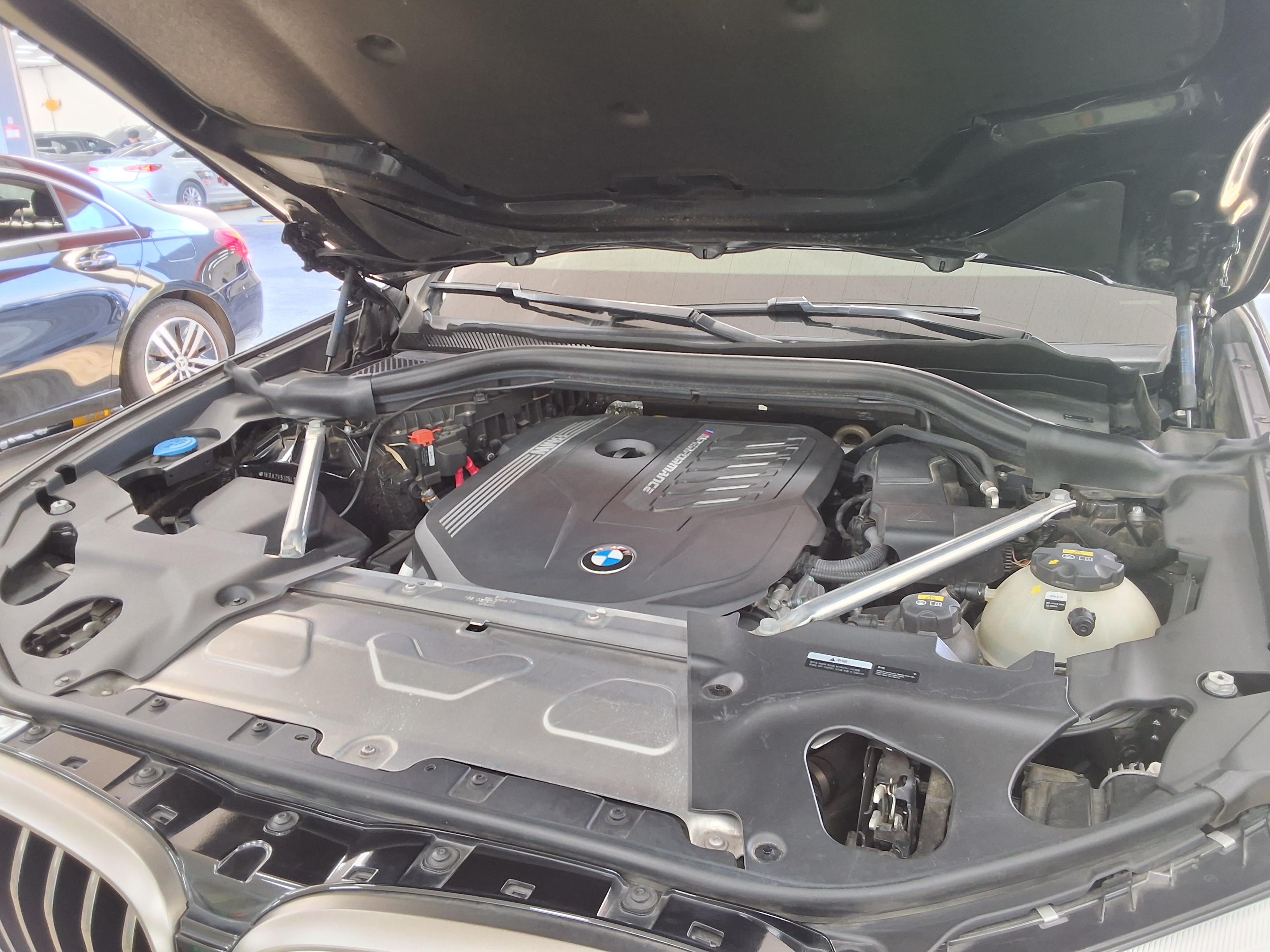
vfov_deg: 49.7
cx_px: 635
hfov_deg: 63.4
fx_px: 1027
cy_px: 476
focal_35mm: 28
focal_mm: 2.91
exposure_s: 1/40
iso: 80
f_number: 1.9
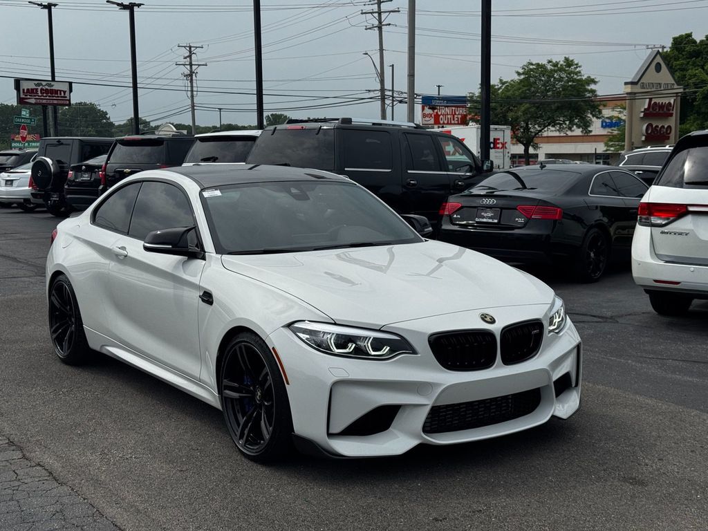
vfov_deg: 30.3
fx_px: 982
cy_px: 266
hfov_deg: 39.7
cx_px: 354
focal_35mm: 48
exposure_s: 1/7092
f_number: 1.78
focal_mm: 6.76
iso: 64
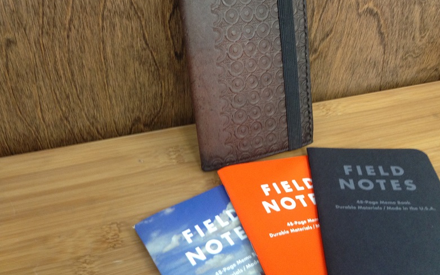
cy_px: 110
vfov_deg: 33.5
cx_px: 216
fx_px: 456
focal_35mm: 38
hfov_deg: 51.5
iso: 125
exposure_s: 1/20
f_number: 2.4
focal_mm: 4.28
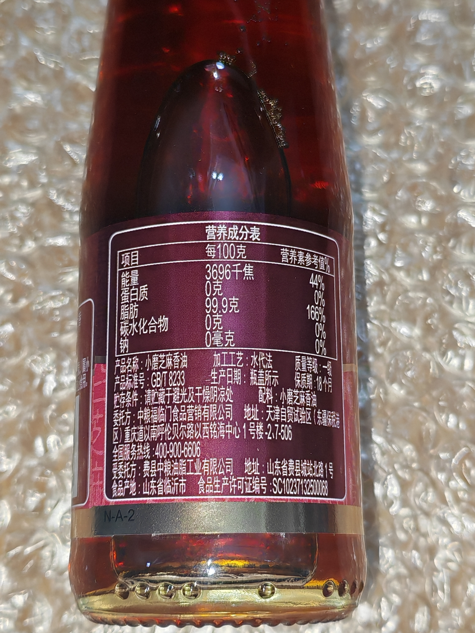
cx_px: 238
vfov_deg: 35.5
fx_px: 988
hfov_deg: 27.0
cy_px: 316
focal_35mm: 54
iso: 320
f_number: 1.95
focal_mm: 5.52
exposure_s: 1/100
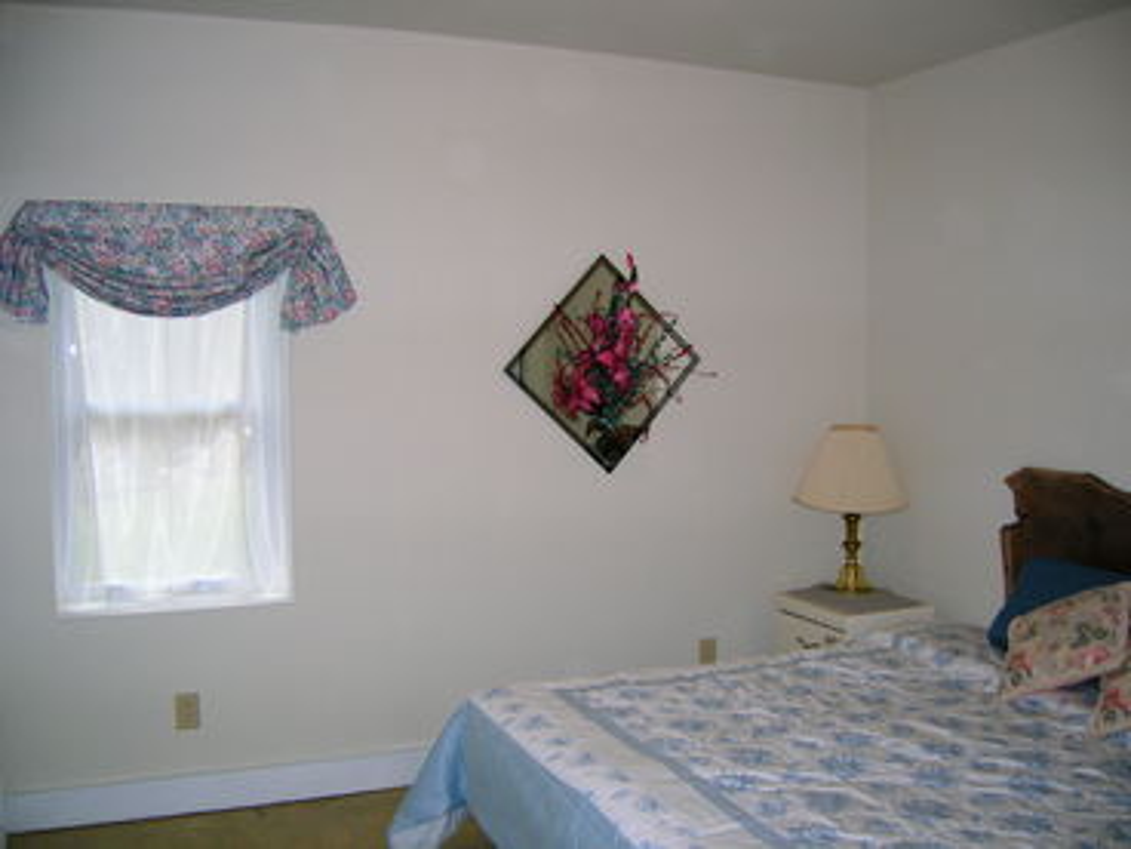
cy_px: 424
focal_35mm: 34
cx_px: 566
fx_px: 1111
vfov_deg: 41.8
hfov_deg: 54.0
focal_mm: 5.7
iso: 88
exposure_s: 1/60.1
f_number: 2.9
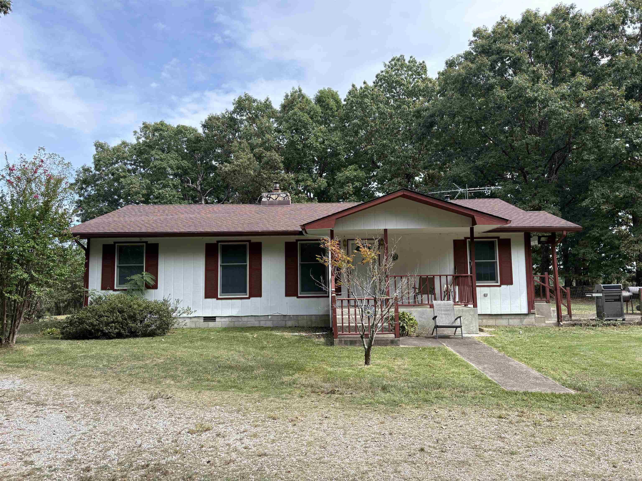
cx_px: 321
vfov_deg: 53.1
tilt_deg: +5.3
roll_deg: +1.8
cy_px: 240
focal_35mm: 26
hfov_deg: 67.3
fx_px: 482
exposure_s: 1/1550
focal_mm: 5.96
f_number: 1.6
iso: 64
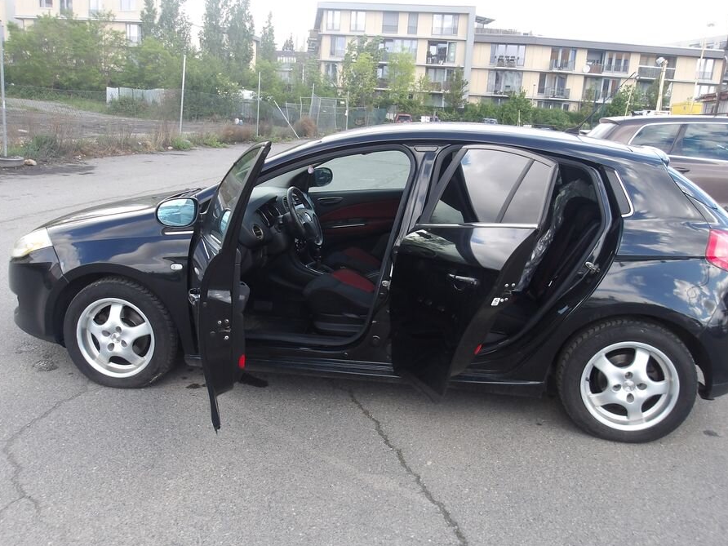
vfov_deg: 45.4
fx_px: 652
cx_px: 360
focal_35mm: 31
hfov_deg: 58.3
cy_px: 269
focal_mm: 4.9
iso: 100
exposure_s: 1/254
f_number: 3
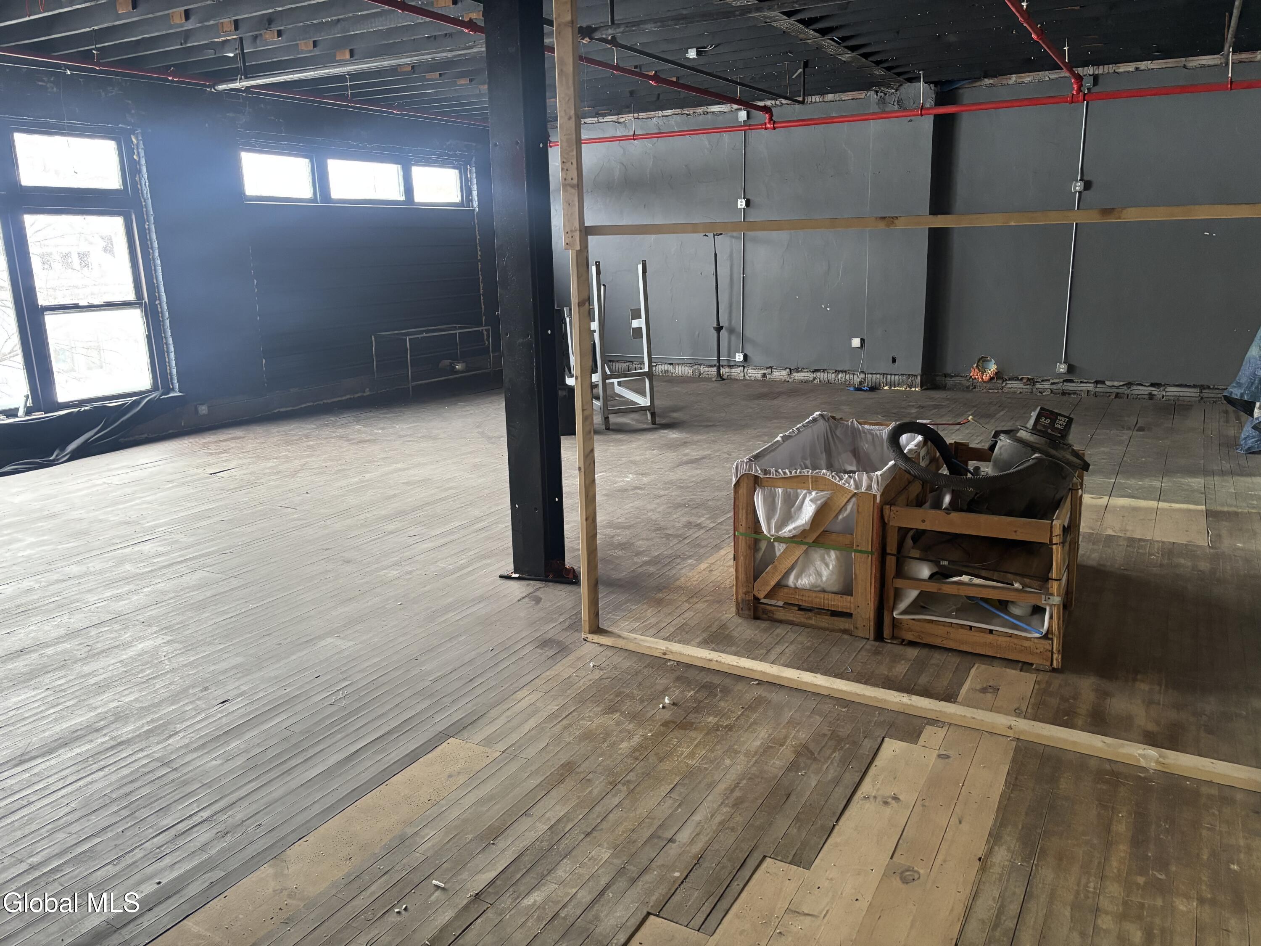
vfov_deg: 53.1
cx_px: 630
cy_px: 473
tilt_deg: -13.1
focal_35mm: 26
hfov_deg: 67.3
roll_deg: +1.2
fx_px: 947
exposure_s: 1/60
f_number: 1.6
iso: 400
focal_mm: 5.96
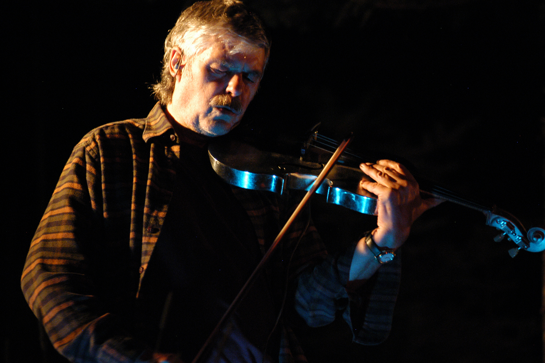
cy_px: 182
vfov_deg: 5.4
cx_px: 272
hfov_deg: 8.1
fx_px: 3857
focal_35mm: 255
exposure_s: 1/8
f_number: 2.8
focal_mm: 170
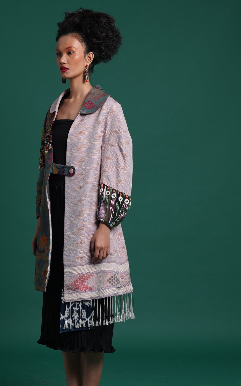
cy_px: 215
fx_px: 914
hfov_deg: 15.0
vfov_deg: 23.8
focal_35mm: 87
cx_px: 77
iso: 200
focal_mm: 44
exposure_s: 1/125
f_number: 10
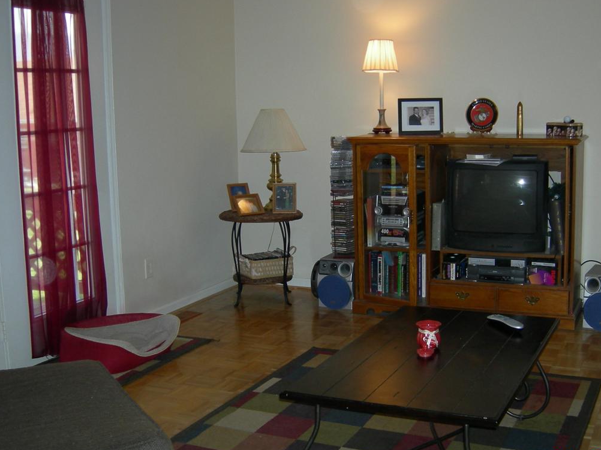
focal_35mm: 46
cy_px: 234
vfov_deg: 31.5
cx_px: 359
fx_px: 798
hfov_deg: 41.1
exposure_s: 1/60.1
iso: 124
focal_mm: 7.5
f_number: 2.7
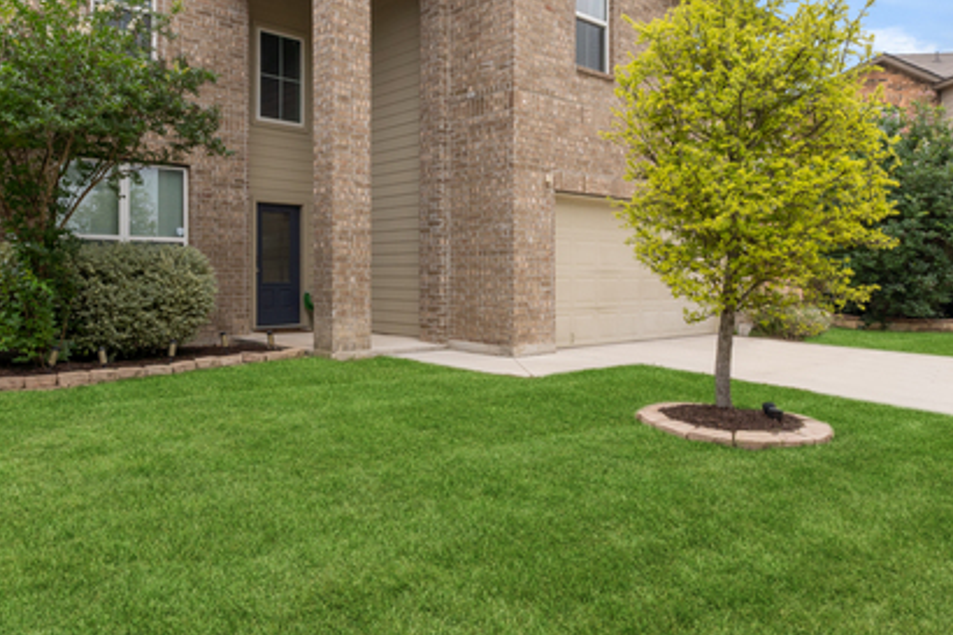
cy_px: 217
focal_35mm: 26
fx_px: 682
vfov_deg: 49.1
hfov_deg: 69.1
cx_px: 379
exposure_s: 1/25
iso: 100
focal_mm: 11
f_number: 10
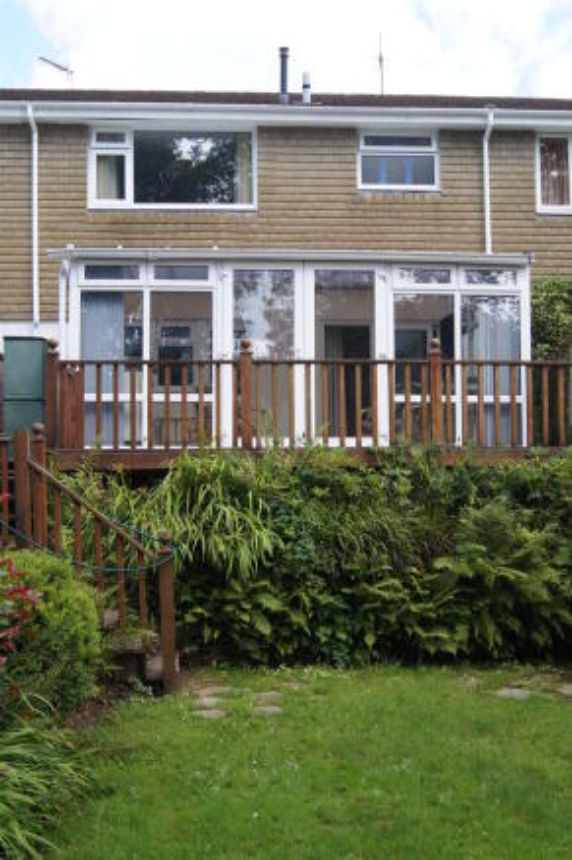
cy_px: 430
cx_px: 286
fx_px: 1002
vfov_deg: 46.4
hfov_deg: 31.9
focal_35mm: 42
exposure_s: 1/125
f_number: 7.1
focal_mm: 28
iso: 160
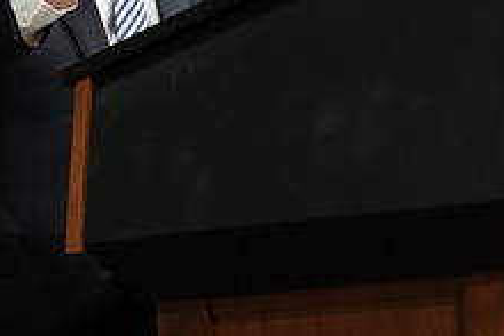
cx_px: 202
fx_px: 5365
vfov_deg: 3.6
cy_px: -70
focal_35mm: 383
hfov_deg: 5.4
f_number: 3.2
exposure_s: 1/200
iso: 2000
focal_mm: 145
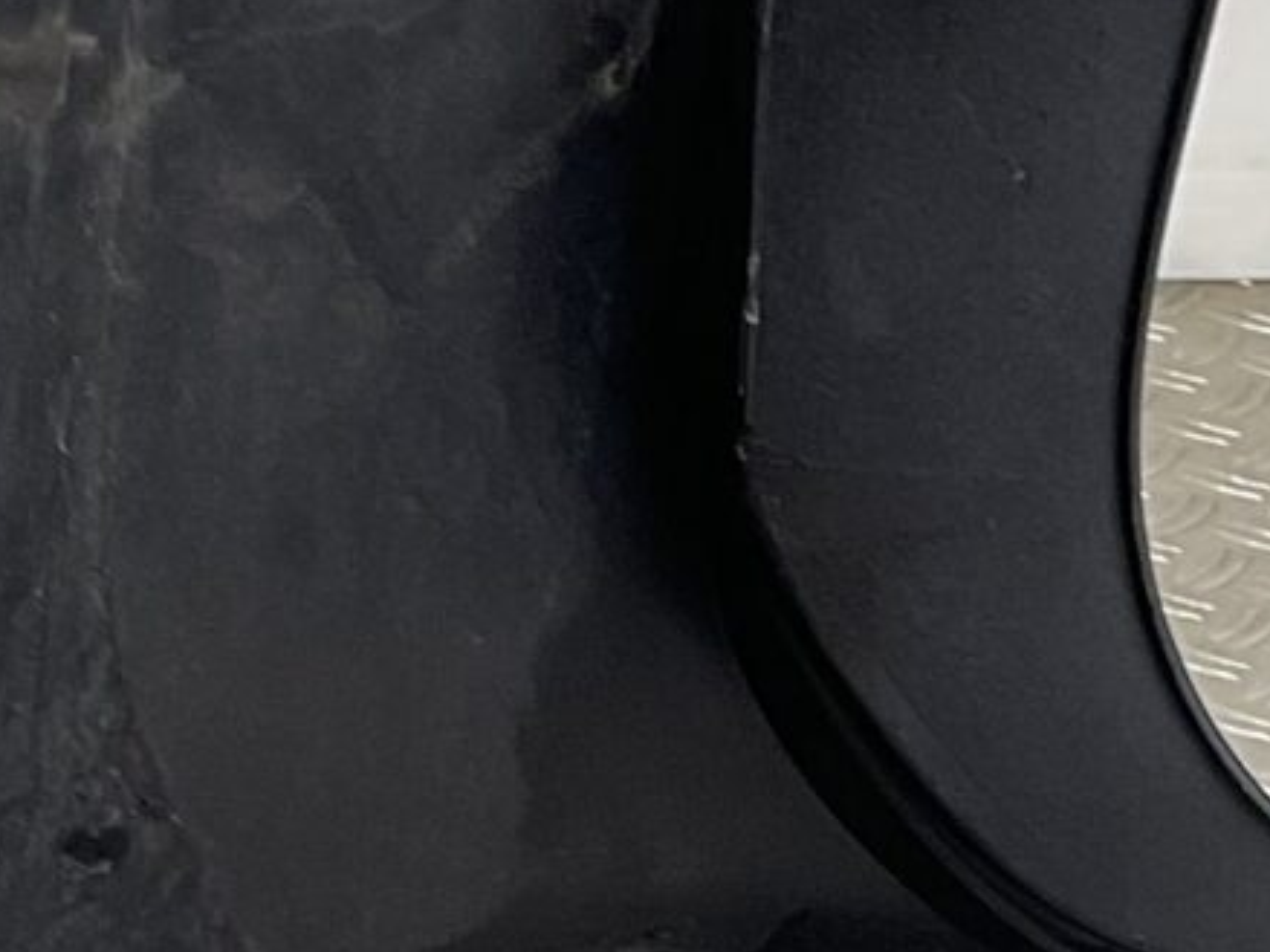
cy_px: 1606
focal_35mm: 169
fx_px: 6199
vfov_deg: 8.5
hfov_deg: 11.5
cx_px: 1348
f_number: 1.8
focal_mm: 3
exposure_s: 1/120
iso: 40
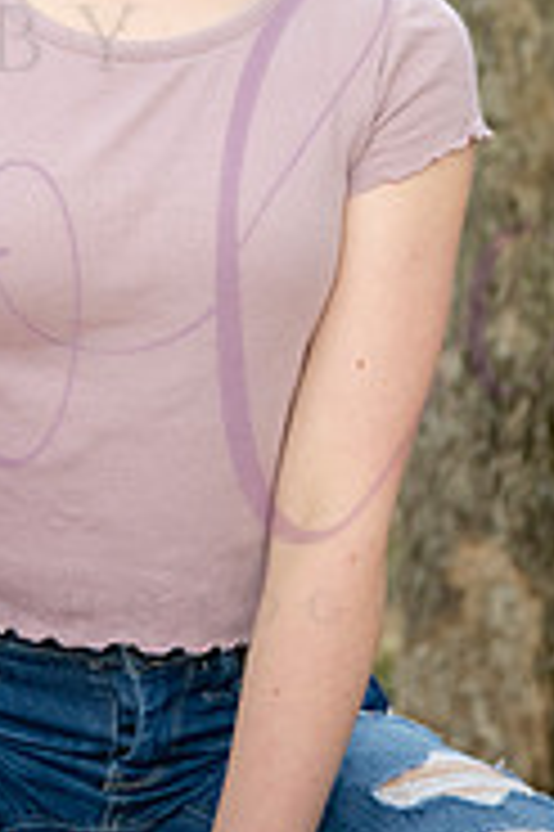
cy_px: 31
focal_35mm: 195
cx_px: 126
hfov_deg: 7.0
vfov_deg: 10.5
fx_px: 4509
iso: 800
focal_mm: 80
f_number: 5
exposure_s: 1/250
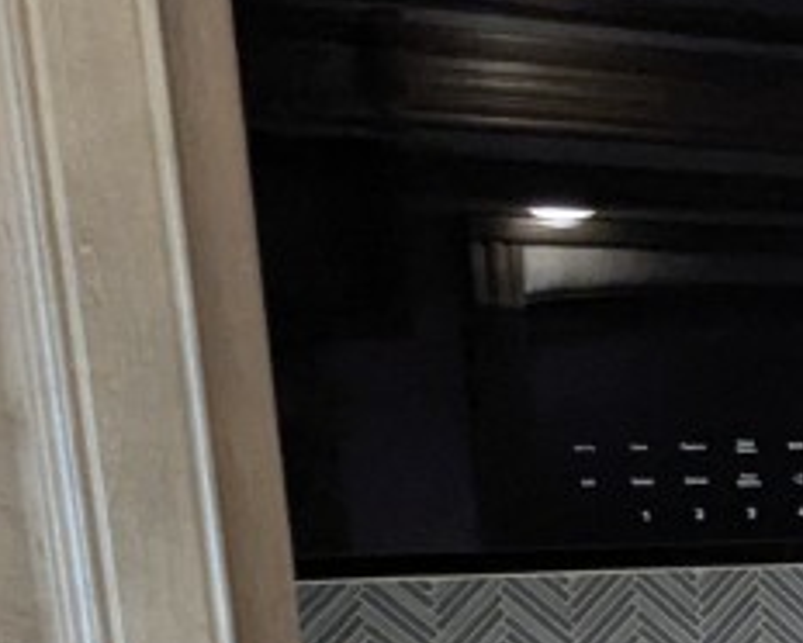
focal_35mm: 94
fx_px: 2236
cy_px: 961
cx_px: 1566
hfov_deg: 16.2
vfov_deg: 15.2
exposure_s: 1/97
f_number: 2.2
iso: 326
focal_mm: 2.35
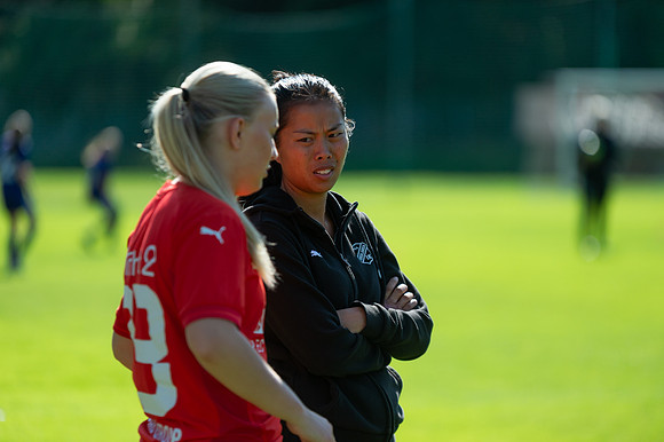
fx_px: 3687
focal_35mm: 200
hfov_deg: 10.3
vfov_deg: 6.9
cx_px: 332
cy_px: 221
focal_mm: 200
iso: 280
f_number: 3.2
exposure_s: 1/3200
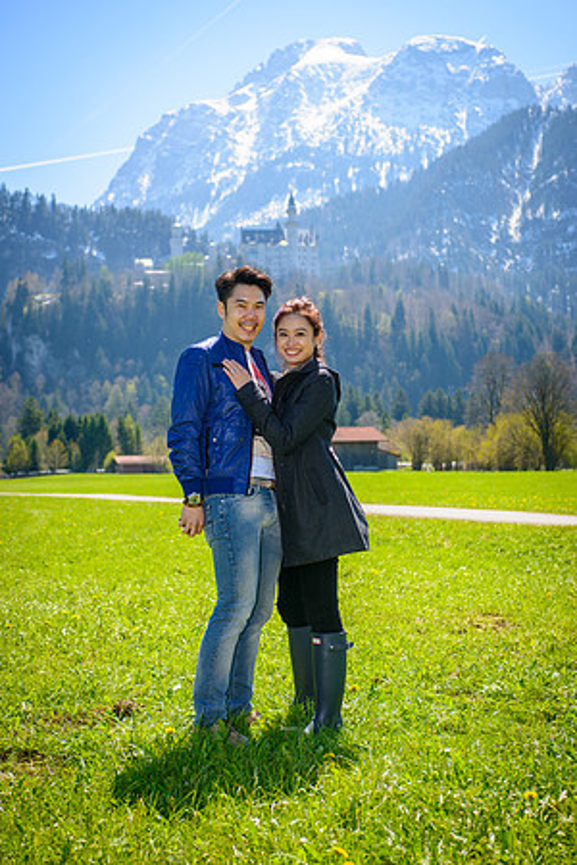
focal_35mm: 52
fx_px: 1250
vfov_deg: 38.2
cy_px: 432
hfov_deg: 26.0
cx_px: 288
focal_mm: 52
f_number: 4.5
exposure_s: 1/640
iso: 125
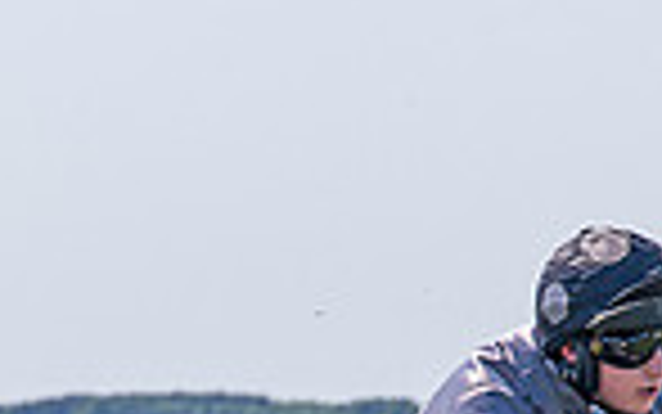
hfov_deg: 4.8
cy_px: 671
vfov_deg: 3.0
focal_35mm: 438
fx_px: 7905
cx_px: 273
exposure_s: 1/2000
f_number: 4
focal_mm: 70
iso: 200
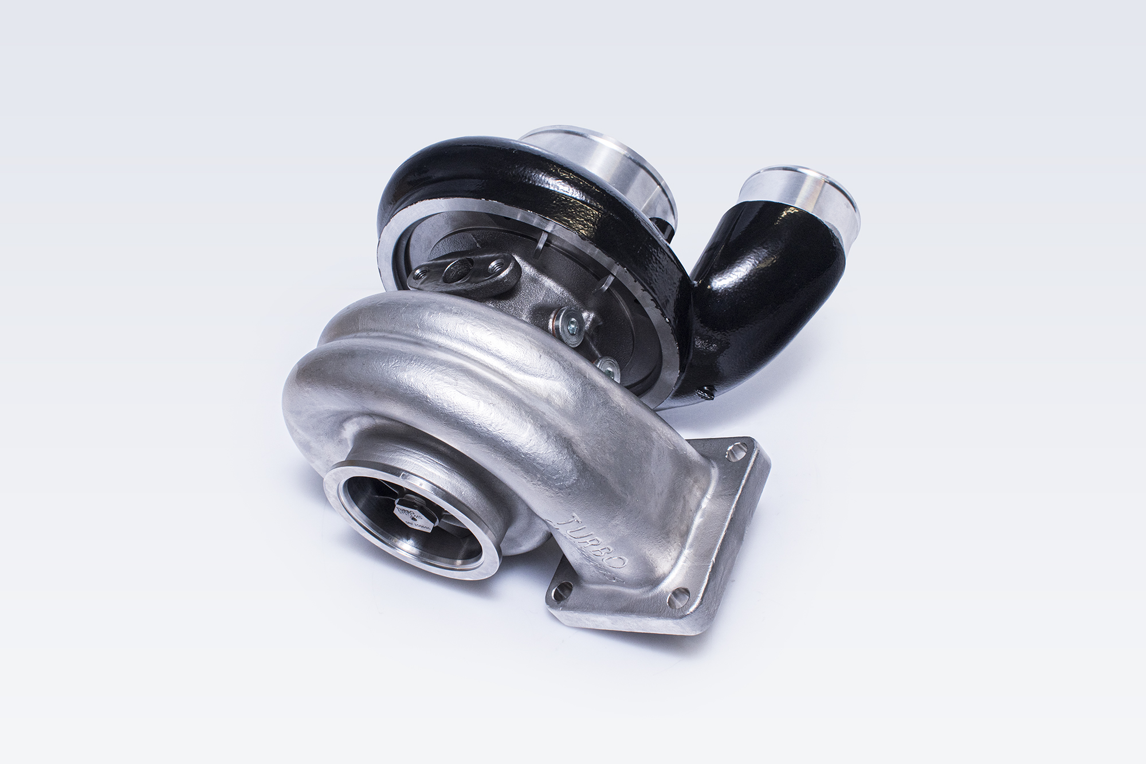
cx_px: 573
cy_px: 382
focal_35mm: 39
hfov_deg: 49.6
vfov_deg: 34.2
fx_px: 1241
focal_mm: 26
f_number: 11
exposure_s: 1/60
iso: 200
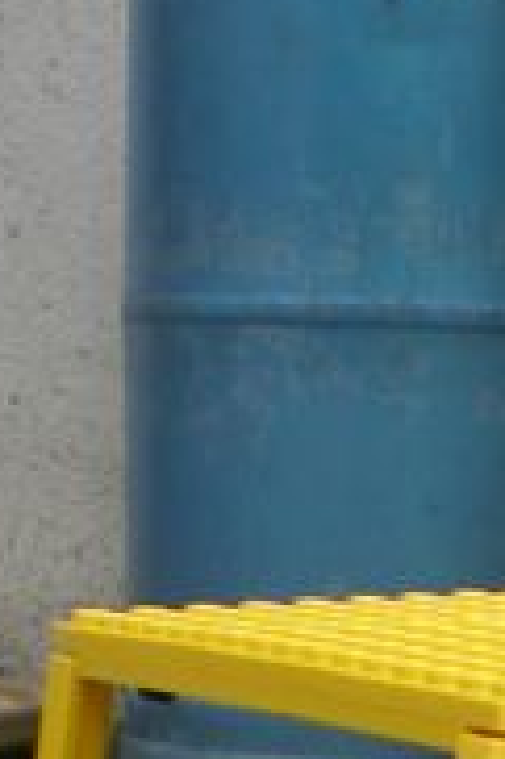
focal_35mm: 174
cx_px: 1139
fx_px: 3668
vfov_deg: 11.2
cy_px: 1222
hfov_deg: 7.4
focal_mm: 6.3
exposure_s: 1/60
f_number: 3.1
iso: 64
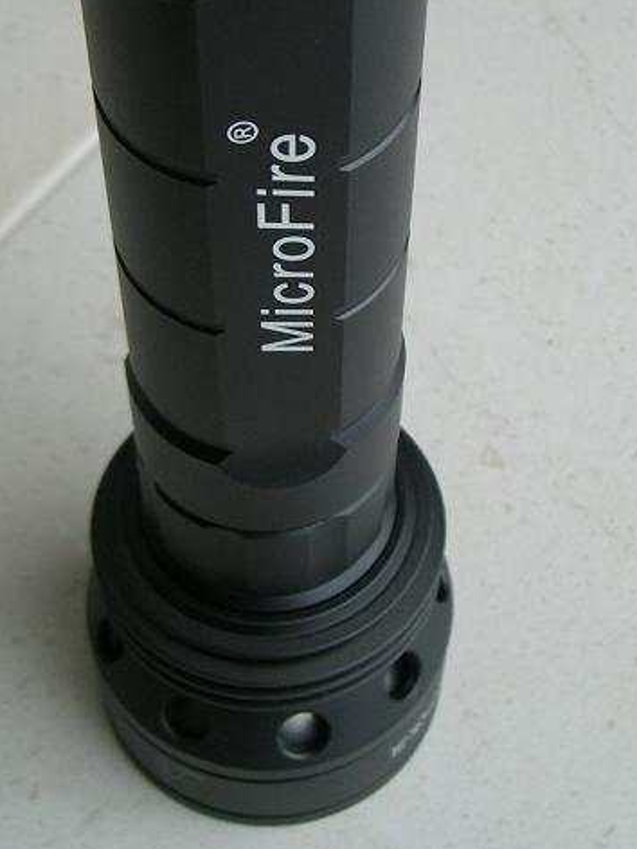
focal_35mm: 68
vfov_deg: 28.3
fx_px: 1668
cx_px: 310
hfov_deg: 21.6
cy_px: 253
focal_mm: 6.2
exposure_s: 1/15
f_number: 2.7
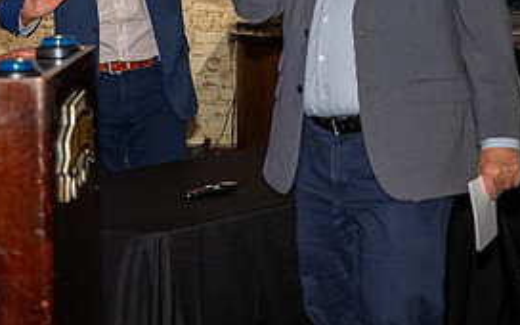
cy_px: -19
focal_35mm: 139
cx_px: 42
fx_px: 1970
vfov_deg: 9.4
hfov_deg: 14.9
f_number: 4
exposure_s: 1/100
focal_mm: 64
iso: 2500
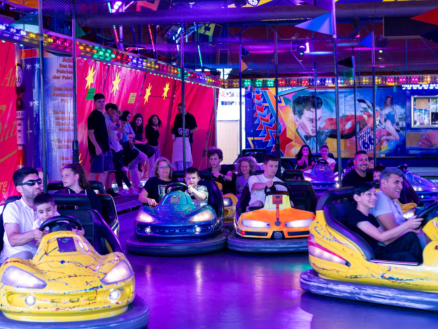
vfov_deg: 19.4
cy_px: 164
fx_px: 962
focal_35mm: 76
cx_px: 226
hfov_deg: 25.7
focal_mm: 70
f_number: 4.5
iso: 800
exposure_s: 1/160
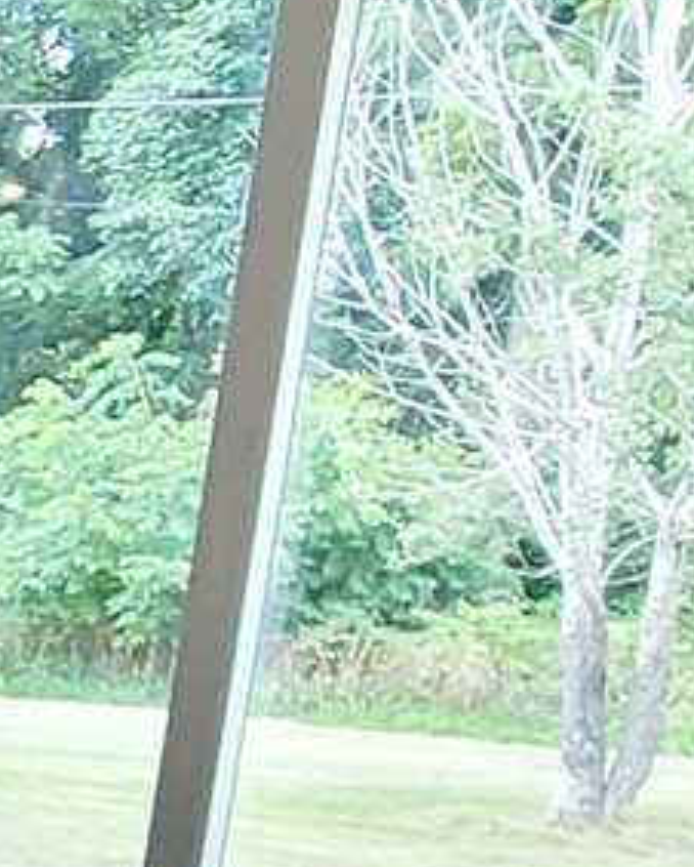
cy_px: 864
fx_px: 2360
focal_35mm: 92
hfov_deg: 9.4
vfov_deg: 20.2
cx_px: -1752
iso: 80
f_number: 2.2
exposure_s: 1/119
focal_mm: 2.2
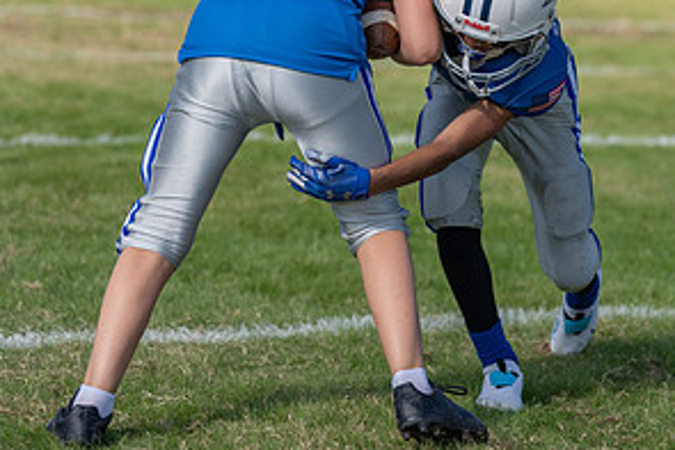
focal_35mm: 214
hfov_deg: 9.6
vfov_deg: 6.4
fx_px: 4014
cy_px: 118
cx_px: 494
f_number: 2.8
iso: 100
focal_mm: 109
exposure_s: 1/2000
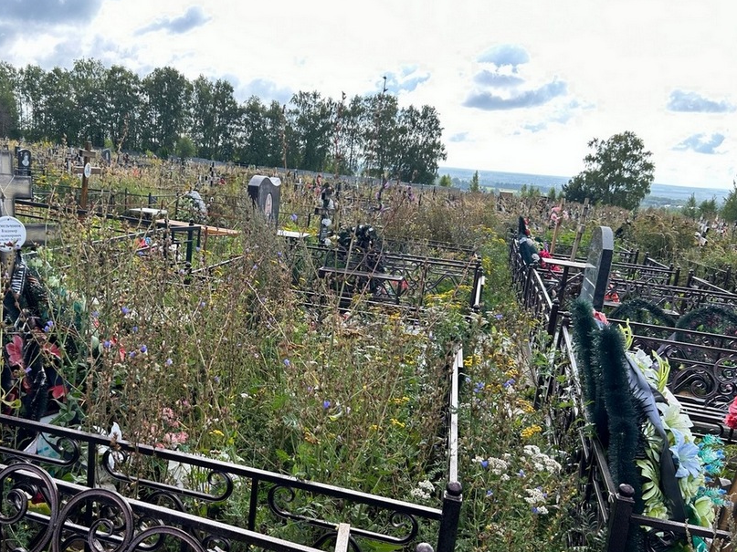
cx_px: 271
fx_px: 702
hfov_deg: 54.7
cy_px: 325
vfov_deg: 42.8
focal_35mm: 33
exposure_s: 1/924
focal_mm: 5.7
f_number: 1.5
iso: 50
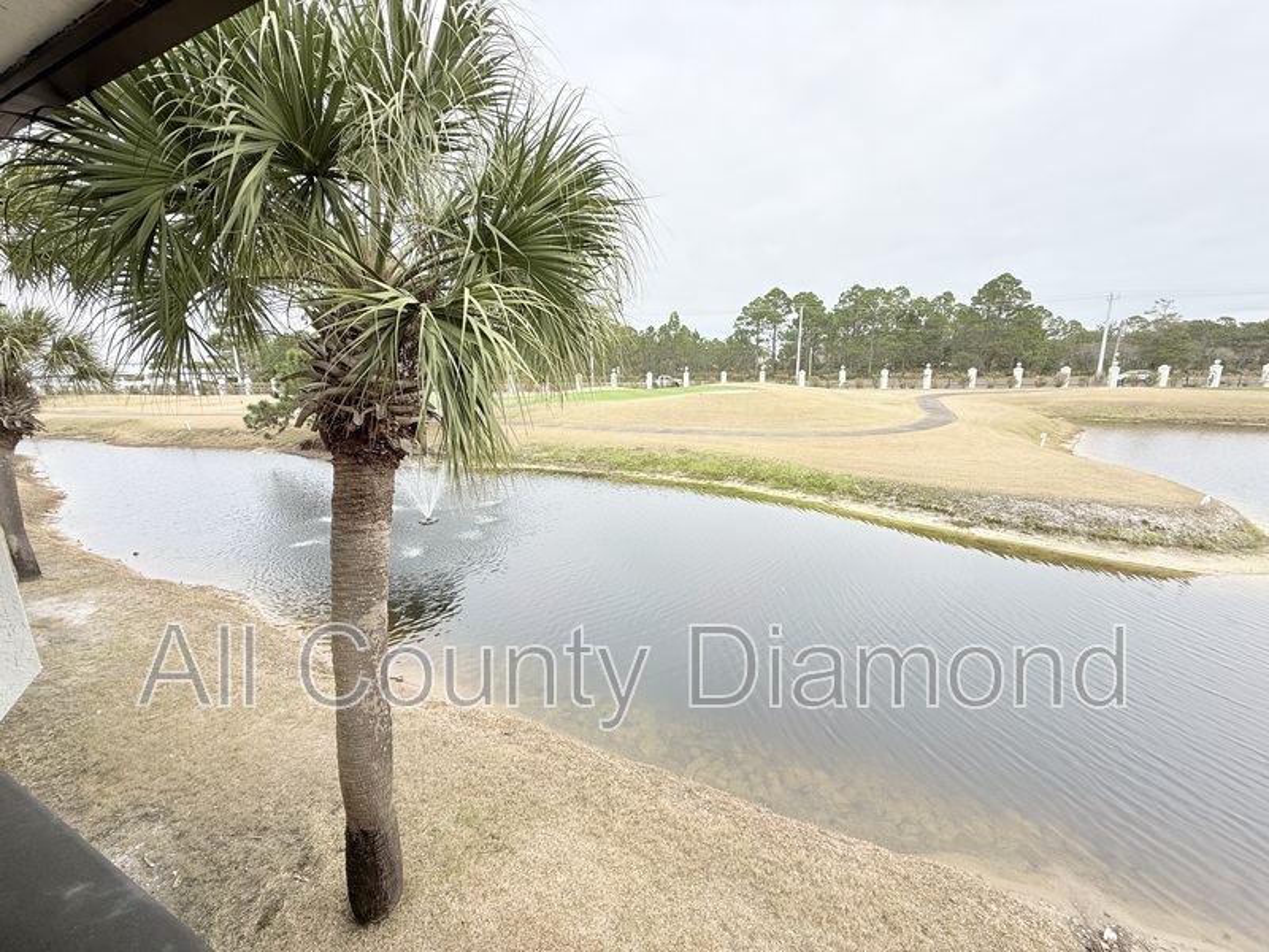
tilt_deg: -12.5
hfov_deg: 102.1
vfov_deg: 85.7
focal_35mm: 14
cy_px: 476
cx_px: 634
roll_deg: +0.8
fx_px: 513
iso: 50
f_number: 2.2
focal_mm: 2.22
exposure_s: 1/888
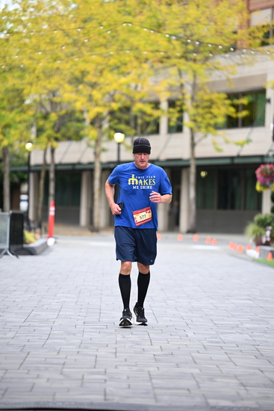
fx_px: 1711
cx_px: 137
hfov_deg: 9.2
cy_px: 206
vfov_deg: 13.7
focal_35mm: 150
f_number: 2.8
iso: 640
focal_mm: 150
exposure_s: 1/1250
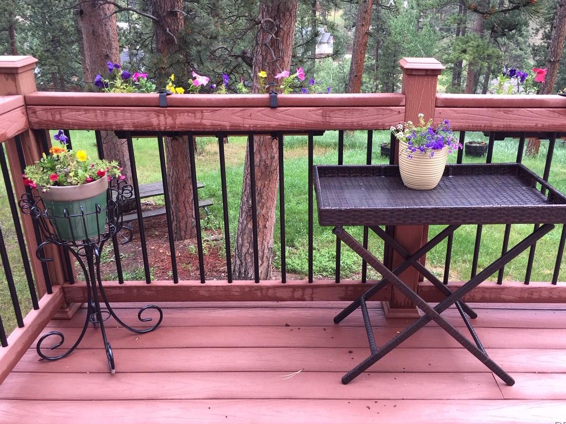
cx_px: 304
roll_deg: -0.7
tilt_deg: -22.8
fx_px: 523
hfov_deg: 56.8
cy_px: 200
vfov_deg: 44.1
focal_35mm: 32
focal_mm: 4.15
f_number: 2.2
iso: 50
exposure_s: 1/120
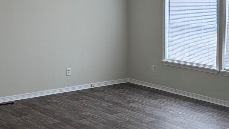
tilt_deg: -2.8
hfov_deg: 32.4
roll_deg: -0.7
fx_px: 389
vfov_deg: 18.7
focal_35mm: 64
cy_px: 31
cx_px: 160
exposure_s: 1/174
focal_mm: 6.76
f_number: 1.78
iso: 80
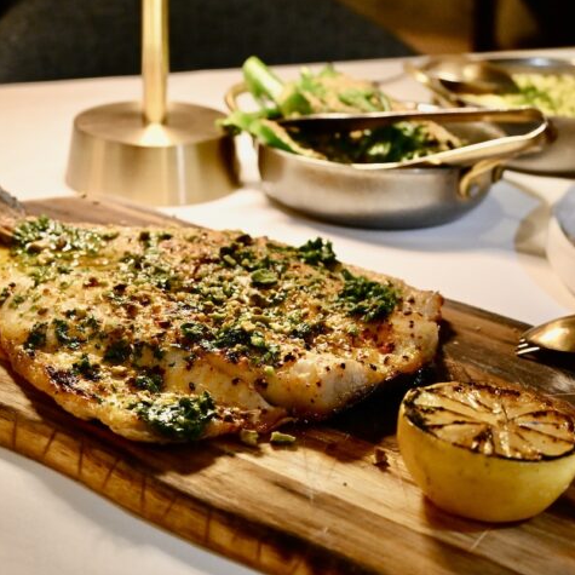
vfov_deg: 32.2
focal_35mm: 53
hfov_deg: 32.2
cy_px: 301
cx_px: 321
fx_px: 996
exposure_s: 1/40
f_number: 4.5
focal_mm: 26
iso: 2500
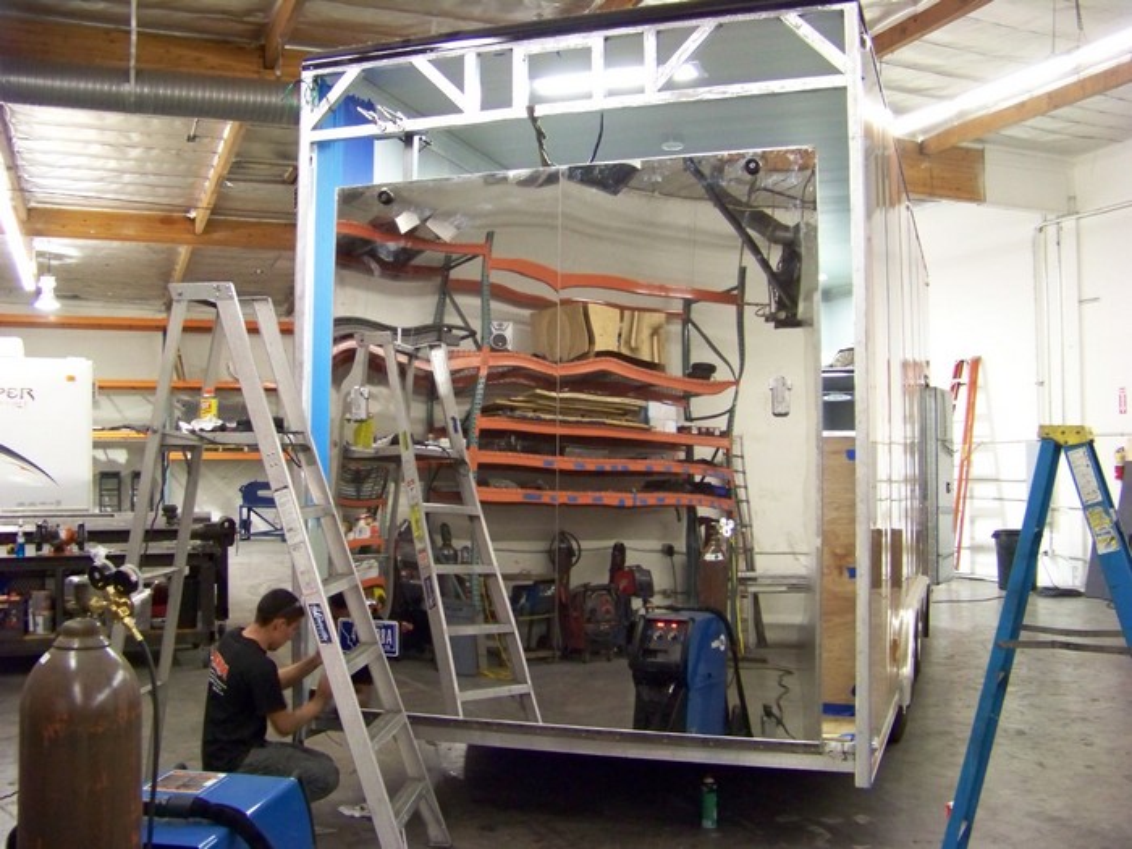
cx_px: 566
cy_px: 424
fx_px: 1177
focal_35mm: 36
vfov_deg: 39.7
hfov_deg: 51.4
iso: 400
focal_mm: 5.85
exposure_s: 1/15
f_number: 2.8
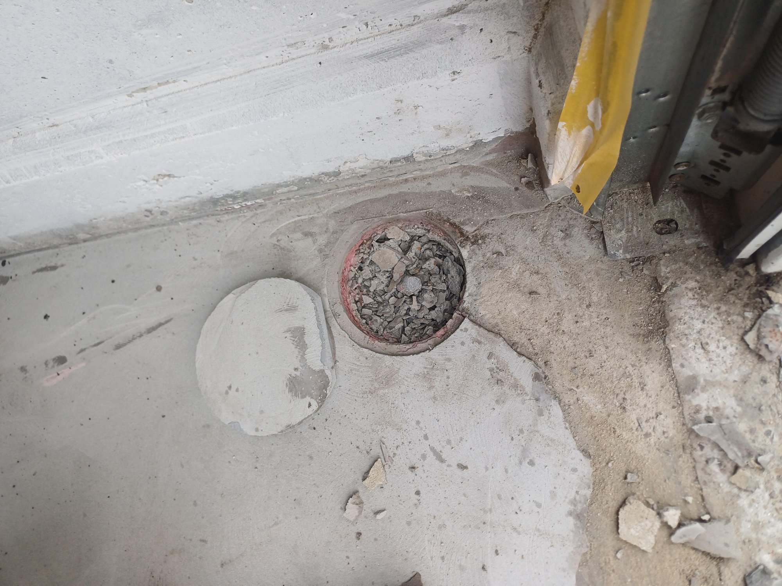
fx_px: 565
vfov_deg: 54.9
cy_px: 293
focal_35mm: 25
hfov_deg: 69.4
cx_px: 391
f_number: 1.8
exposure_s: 1/50
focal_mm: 4.65
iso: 64
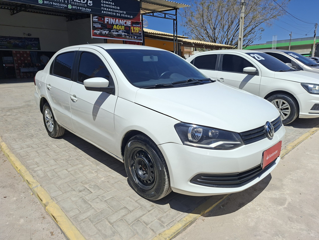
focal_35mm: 23
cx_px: 160
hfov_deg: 73.9
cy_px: 120
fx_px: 212
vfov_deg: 58.9
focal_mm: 5.54
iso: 50
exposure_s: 1/3953
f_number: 1.8
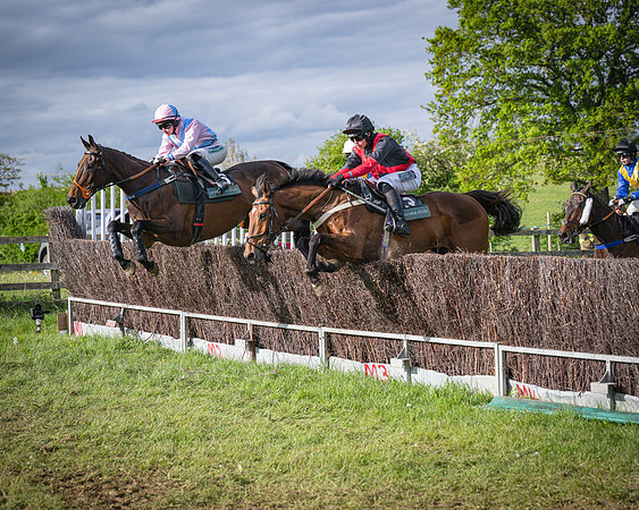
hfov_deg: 22.1
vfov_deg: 17.7
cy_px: 255
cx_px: 320
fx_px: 1639
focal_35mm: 87
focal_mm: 77
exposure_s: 1/4000
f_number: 4
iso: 400
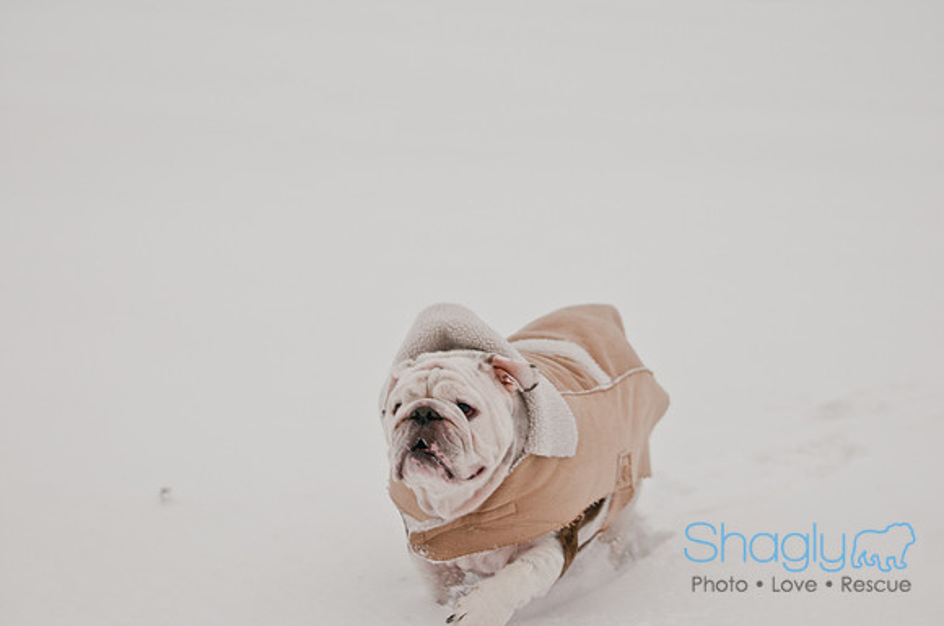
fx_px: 3928
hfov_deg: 13.7
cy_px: 313
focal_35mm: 150
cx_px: 472
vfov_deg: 9.1
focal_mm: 100
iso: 200
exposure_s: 1/250
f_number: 2.8
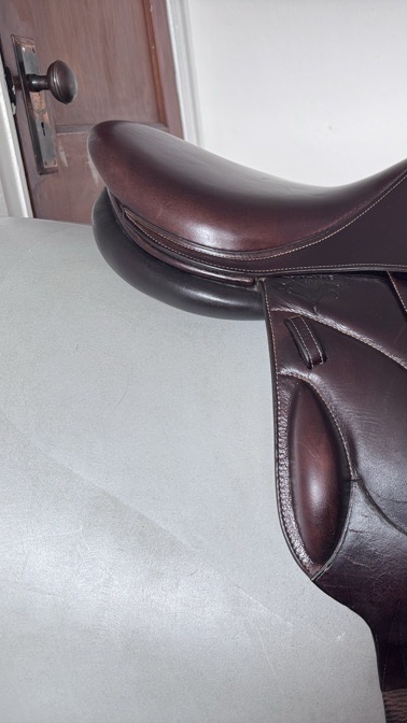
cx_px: 434
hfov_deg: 30.6
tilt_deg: -19.2
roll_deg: +2.0
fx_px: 672
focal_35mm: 35
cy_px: 362
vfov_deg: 56.6
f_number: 1.78
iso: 100
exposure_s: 1/121
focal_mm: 6.76
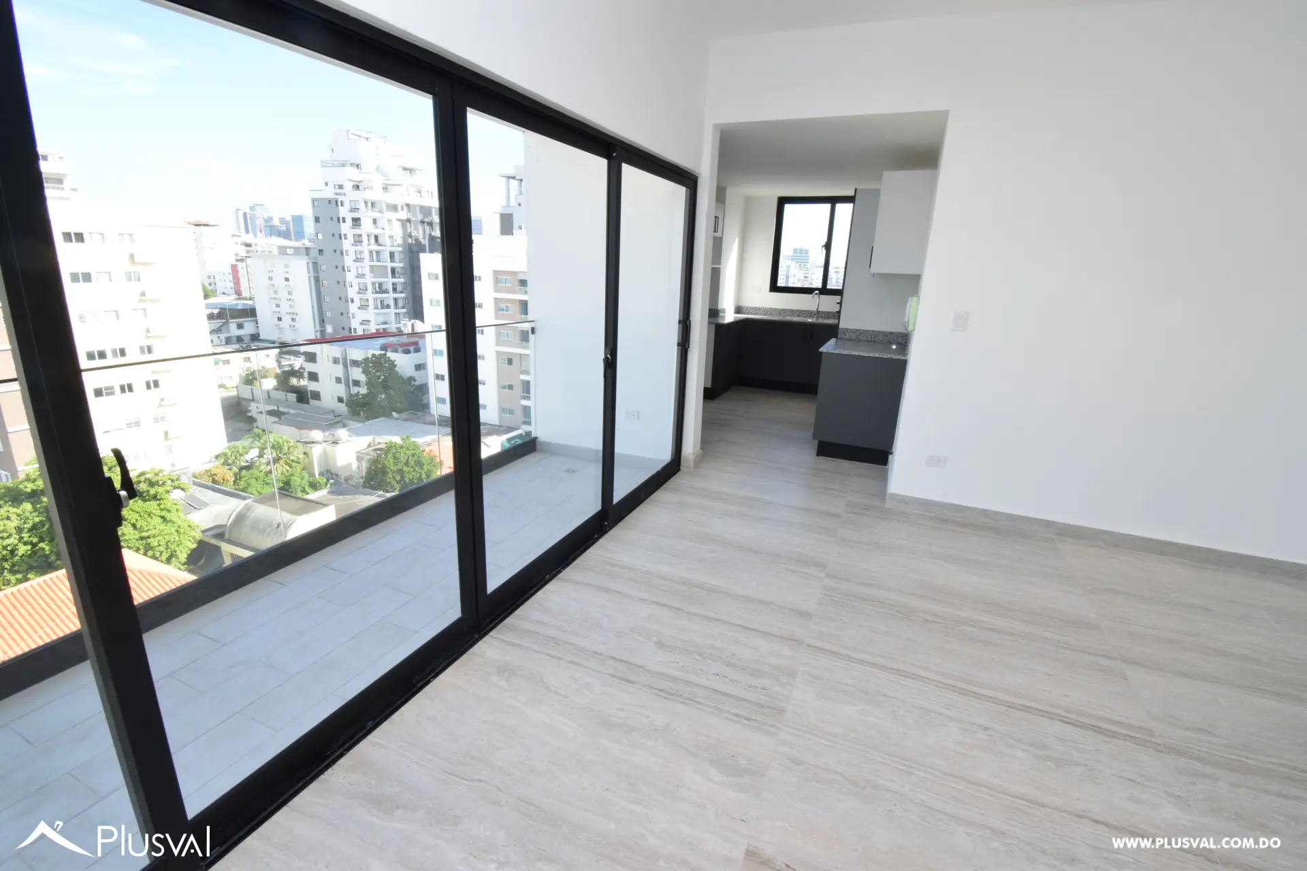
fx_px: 545
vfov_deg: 77.3
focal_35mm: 15
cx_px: 654
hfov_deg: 100.4
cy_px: 436
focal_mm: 10
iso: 800
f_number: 14
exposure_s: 1/100
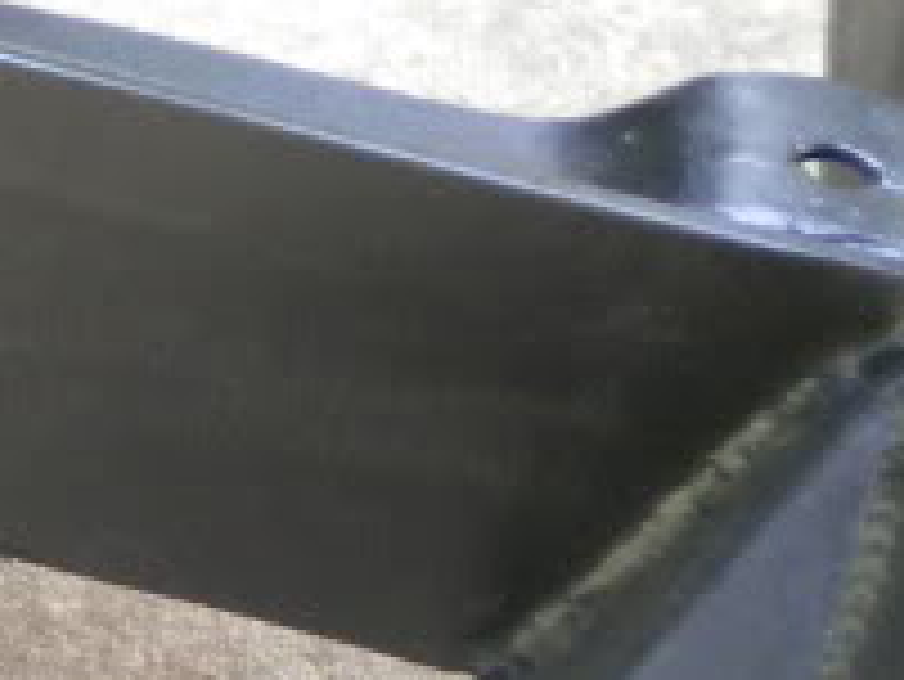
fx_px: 4651
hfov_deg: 10.2
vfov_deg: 8.4
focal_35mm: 178
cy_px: 378
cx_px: -940
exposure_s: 1/58
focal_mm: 6.3
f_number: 3.1
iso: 151
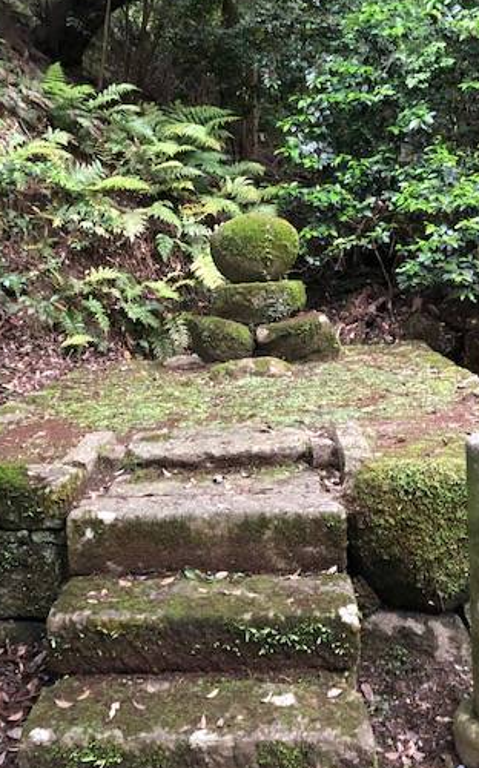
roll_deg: +0.6
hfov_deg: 33.5
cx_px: 200
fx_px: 795
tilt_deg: -4.2
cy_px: 347
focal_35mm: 38
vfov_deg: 51.5
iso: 100
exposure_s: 1/9
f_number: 1.8
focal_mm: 3.99
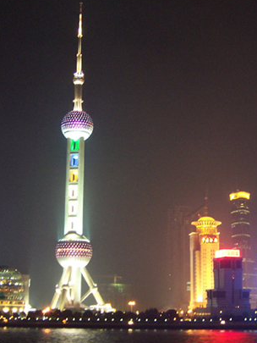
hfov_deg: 19.1
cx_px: 144
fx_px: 762
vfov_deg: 25.3
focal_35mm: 77
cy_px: 178
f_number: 3.4
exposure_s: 1/2
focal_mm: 8
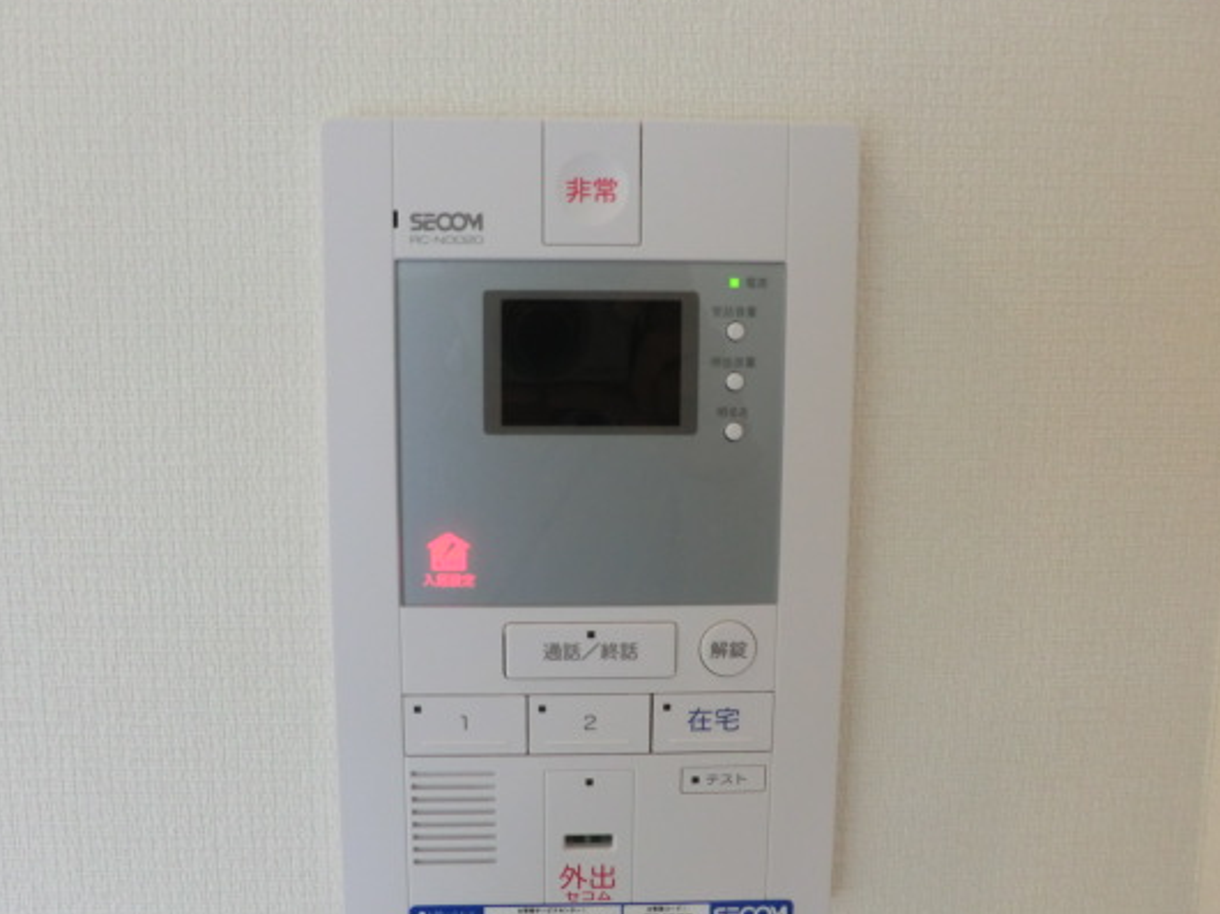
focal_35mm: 29
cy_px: 518
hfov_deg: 61.7
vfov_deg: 48.1
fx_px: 1022
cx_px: 610
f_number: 3.2
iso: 160
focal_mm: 4.3
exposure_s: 1/60
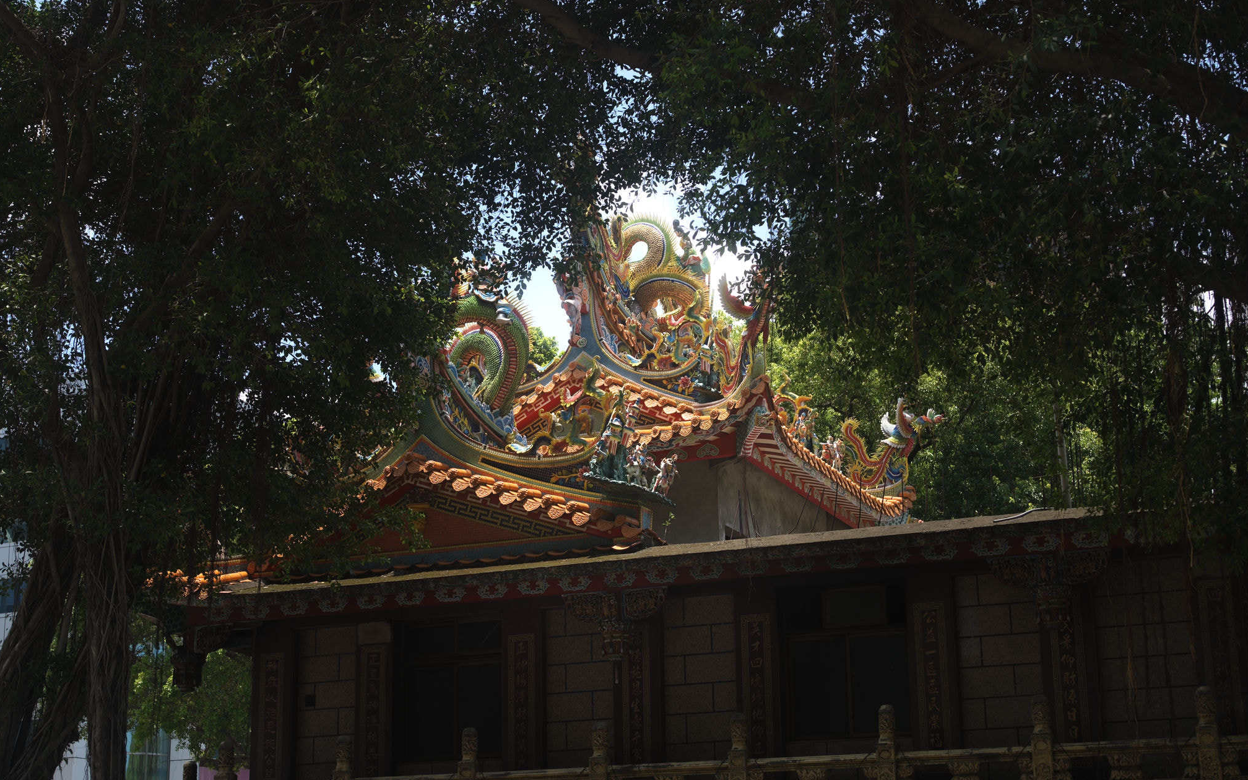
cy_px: 411
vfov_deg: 22.0
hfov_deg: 34.5
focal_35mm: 59
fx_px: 2007
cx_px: 627
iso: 100
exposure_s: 1/200
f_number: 5.6
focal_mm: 57
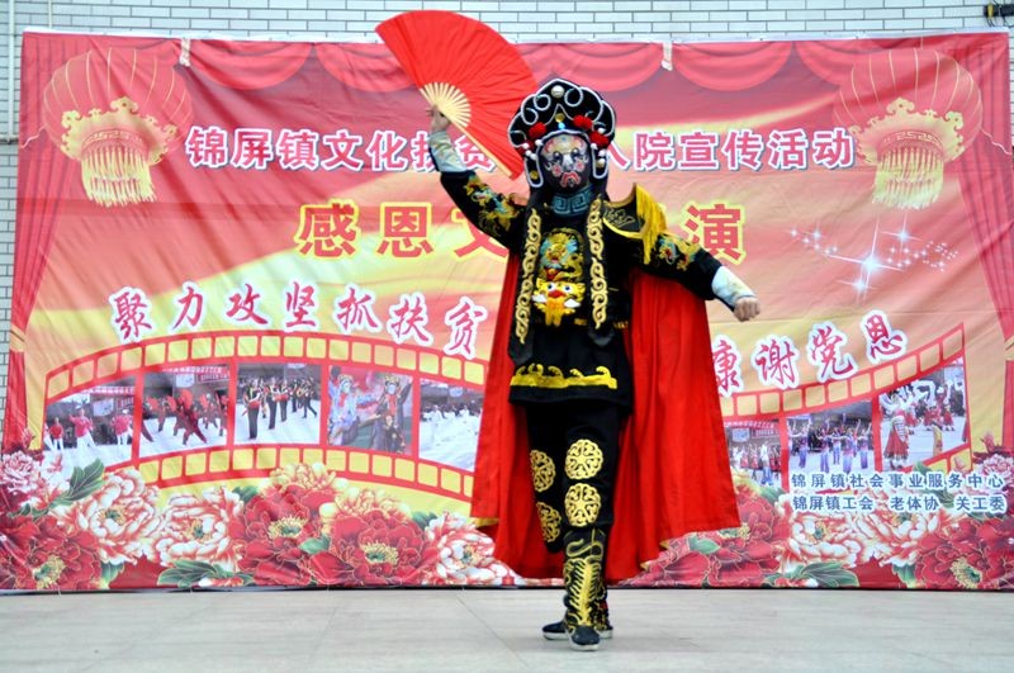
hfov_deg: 31.9
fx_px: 1772
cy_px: 336
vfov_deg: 21.5
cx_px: 507
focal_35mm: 63
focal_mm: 42
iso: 200
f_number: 7.1
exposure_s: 1/200
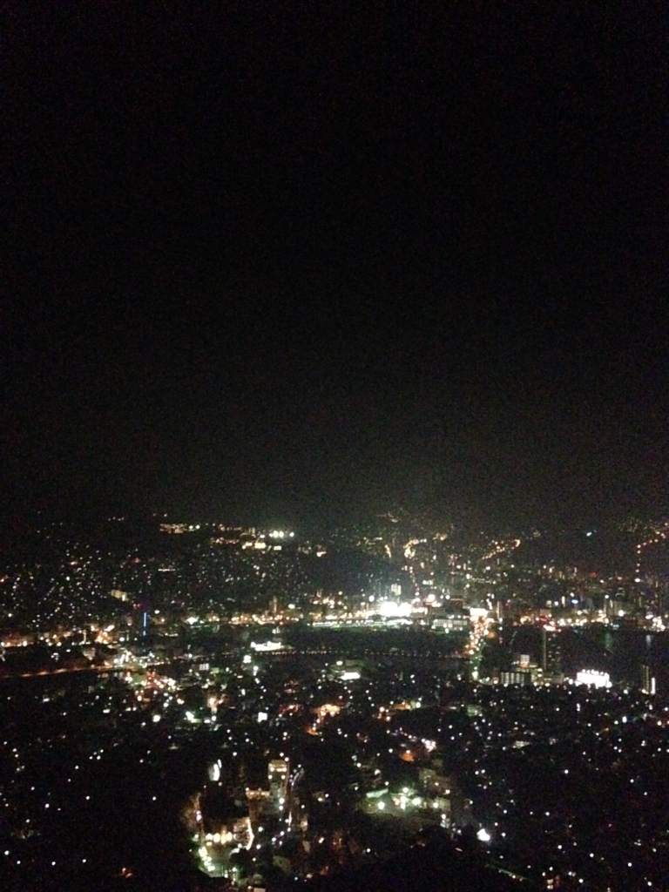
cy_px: 446
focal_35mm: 33
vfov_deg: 55.4
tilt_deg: +1.2
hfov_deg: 42.9
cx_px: 334
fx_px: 850
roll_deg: -1.9
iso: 3200
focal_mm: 4.12
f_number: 2.4
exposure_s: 1/15
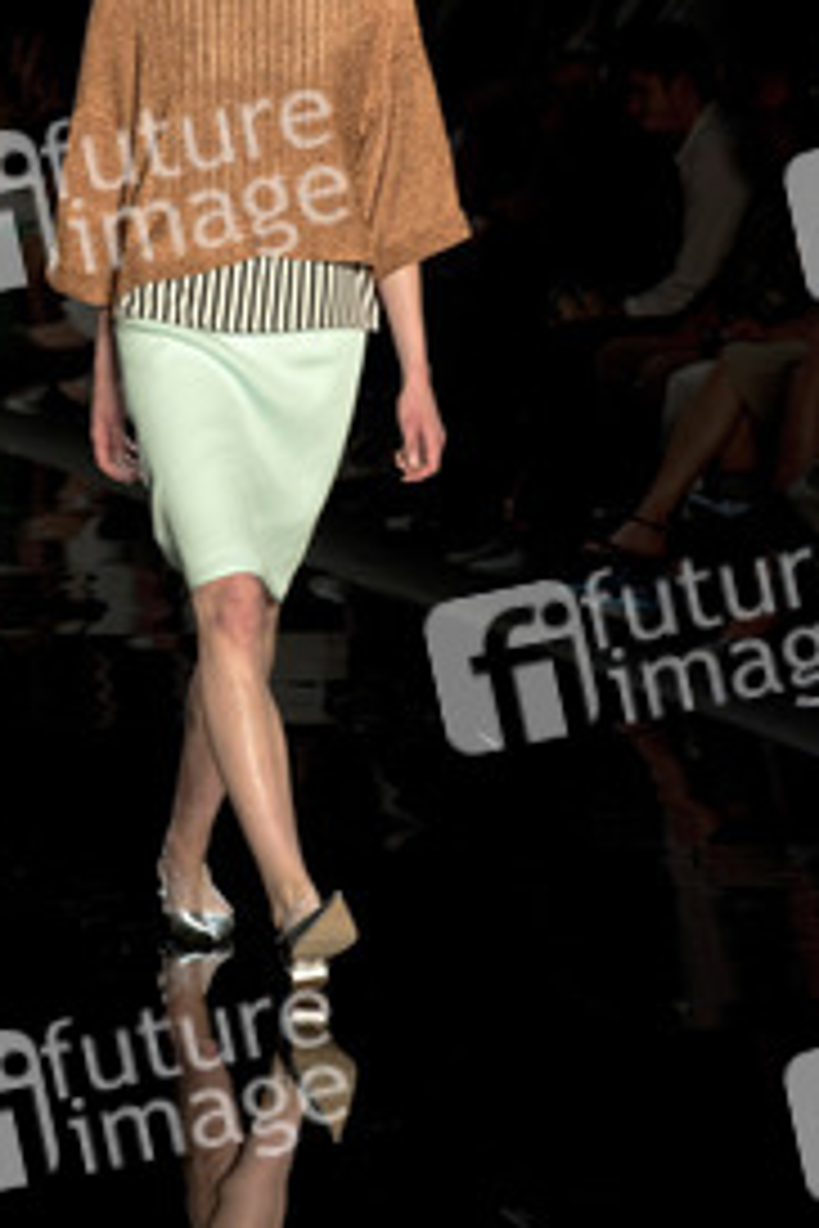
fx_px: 6756
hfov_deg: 6.9
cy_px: 423
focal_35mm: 198
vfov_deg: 10.4
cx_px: 250
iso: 1600
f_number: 6.3
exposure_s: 1/200
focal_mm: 135
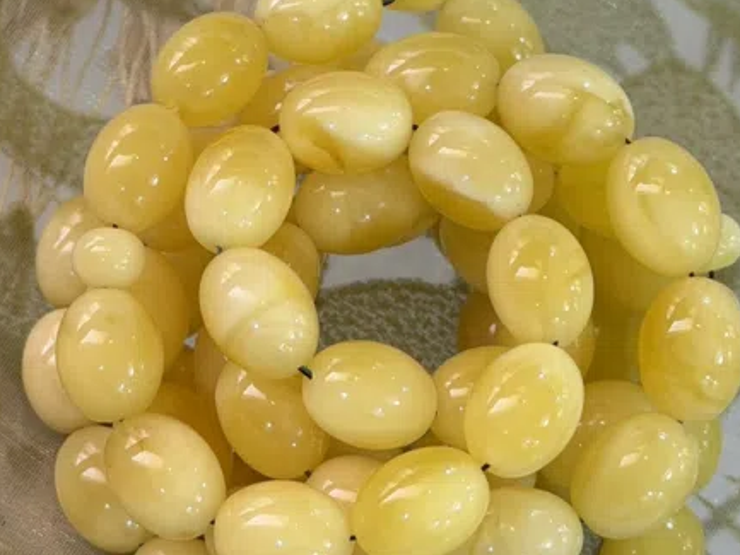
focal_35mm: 71
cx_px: 316
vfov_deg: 20.7
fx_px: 1518
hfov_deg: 27.4
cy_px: 188
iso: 200
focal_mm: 6.76
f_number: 1.78
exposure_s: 1/60
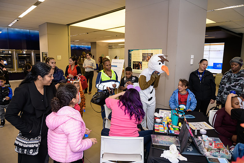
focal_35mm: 24
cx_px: 122
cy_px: 82
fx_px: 163
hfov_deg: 73.7
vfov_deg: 53.2
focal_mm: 24
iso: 800
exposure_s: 1/125
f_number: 3.2
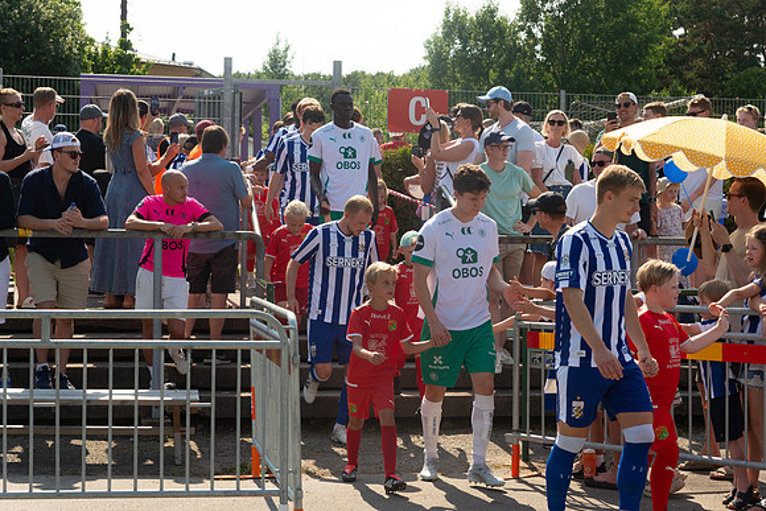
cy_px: 256
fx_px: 1542
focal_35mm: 72
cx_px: 383
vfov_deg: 18.8
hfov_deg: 27.9
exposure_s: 1/1000
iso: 500
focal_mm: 70
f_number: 5.6
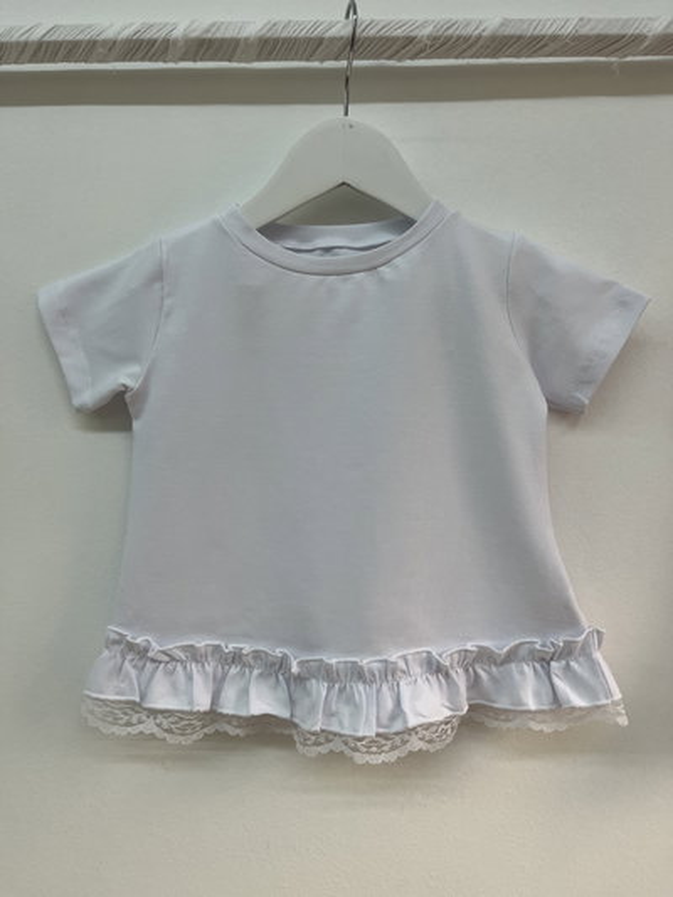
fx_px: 674
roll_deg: -1.2
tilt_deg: -2.9
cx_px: 336
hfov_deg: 53.1
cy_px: 448
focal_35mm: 26
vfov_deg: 67.3
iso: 50
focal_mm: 5.1
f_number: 1.6
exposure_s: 1/100
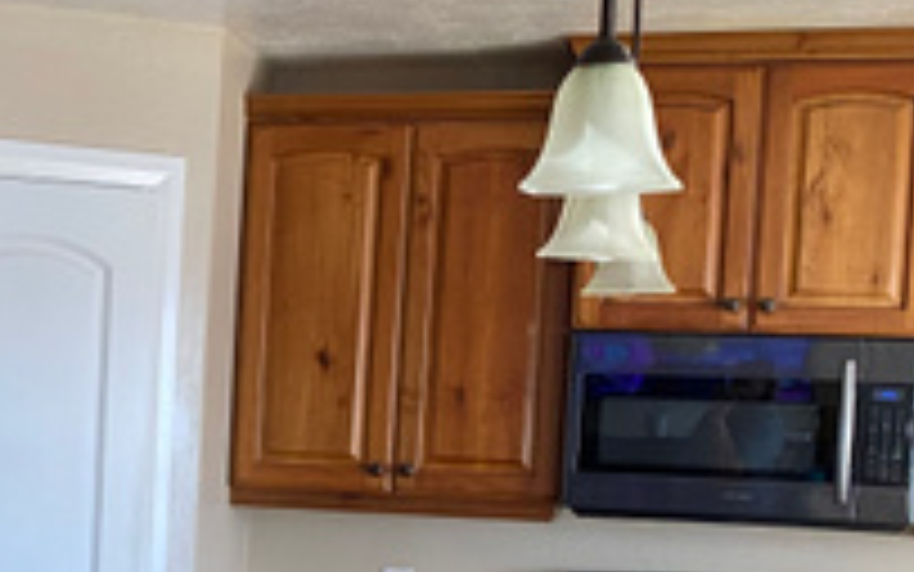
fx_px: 2168
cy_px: 545
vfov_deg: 14.8
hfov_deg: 22.5
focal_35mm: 87
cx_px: -90
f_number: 1.8
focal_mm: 4.25
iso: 125
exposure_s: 1/92
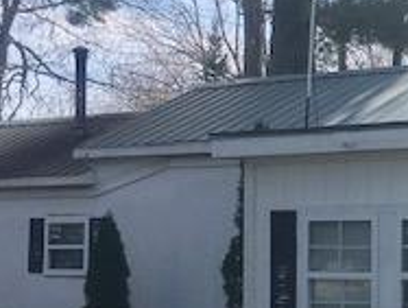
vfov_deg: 14.9
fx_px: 1169
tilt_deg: +1.8
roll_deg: +0.1
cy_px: 234
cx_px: 519
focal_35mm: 99
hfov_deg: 18.5
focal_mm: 4.15
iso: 25
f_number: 2.2
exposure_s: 1/1876
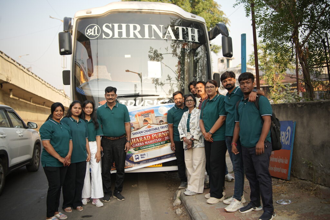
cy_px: 110
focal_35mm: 35
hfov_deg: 54.4
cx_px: 165
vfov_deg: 37.9
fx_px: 321
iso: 100
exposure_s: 1/250
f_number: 3.2
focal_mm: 35
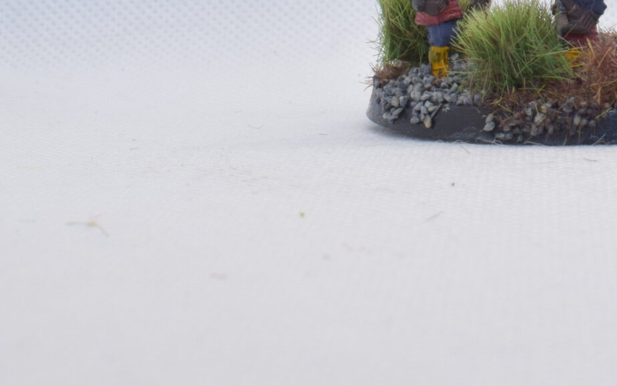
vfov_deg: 10.8
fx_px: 2001
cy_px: -85
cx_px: 567
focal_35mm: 119
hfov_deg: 17.2
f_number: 16
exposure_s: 1/60
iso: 800
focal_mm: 28
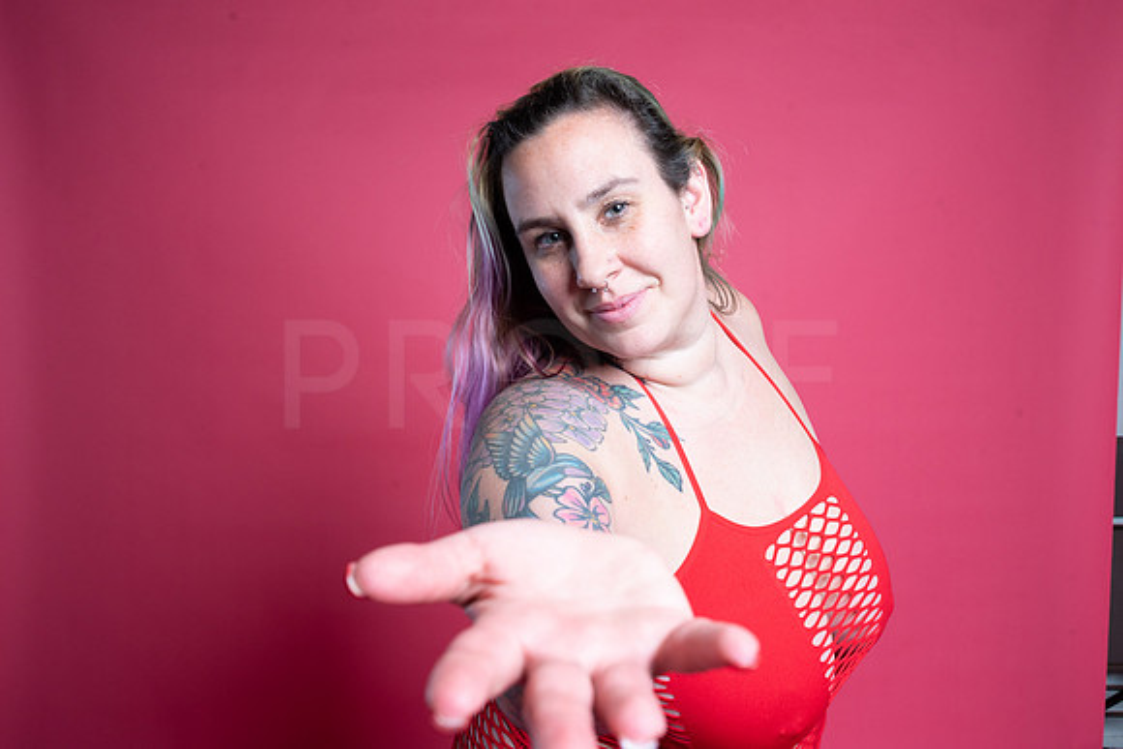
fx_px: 1092
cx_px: 562
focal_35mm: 35
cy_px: 374
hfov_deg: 54.4
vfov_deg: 37.9
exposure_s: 1/160
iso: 250
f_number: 11
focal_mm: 35
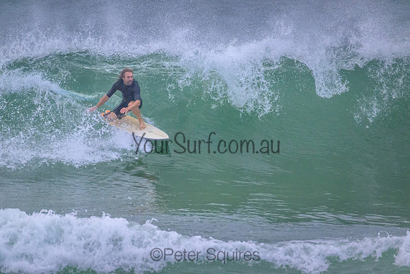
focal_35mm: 800
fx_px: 9113
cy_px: 137
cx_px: 205
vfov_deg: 1.7
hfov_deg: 2.6
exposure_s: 1/2000
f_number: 11
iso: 7200
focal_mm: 800
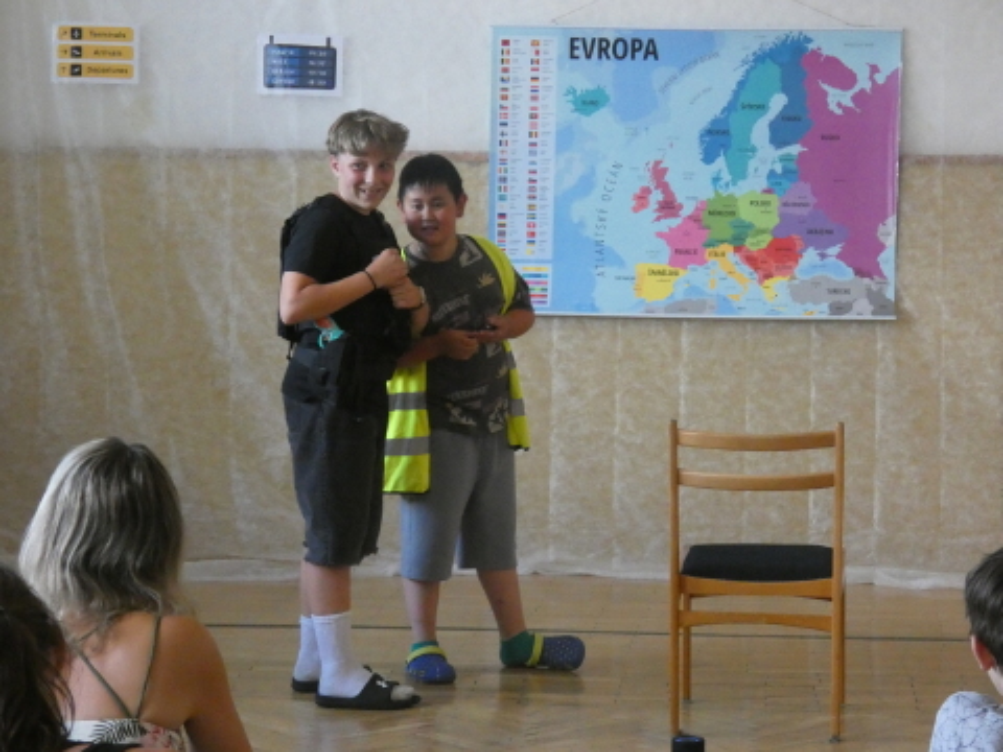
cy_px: 376
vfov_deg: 14.5
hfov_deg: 19.3
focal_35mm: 102
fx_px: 2955
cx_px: 502
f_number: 4.9
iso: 1600
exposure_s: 1/50
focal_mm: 18.3
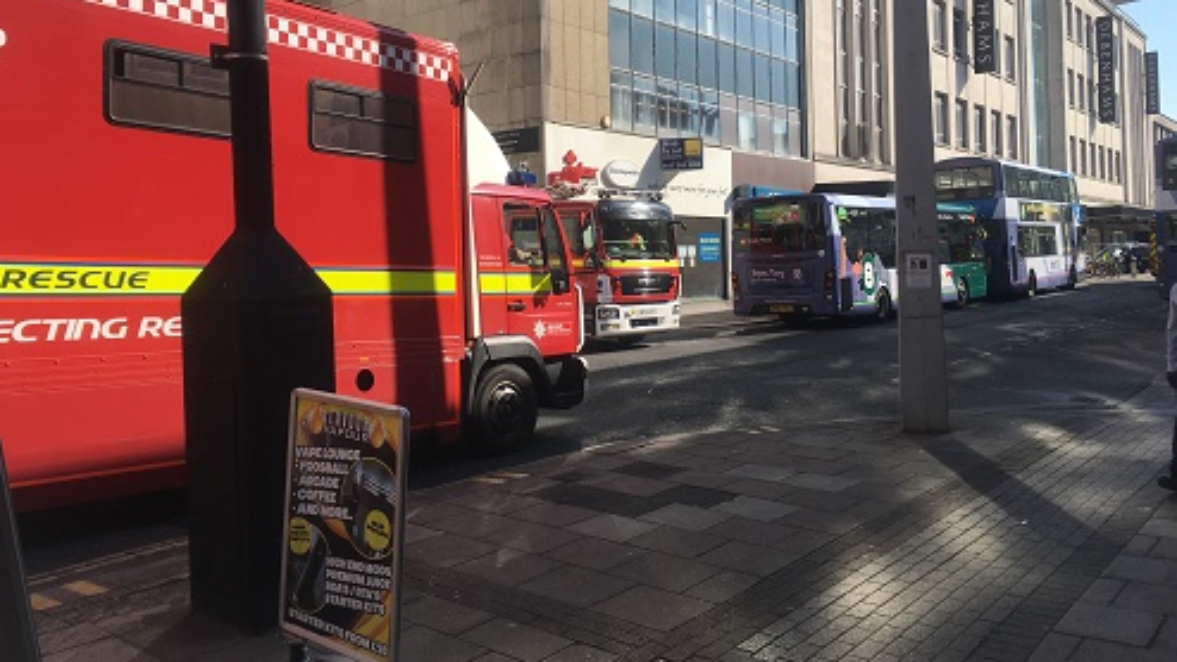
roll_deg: +0.5
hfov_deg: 61.0
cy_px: 232
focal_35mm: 32
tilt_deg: +1.1
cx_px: 584
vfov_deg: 36.4
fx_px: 999
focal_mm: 4.15
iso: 25
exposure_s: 1/1241
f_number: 2.2
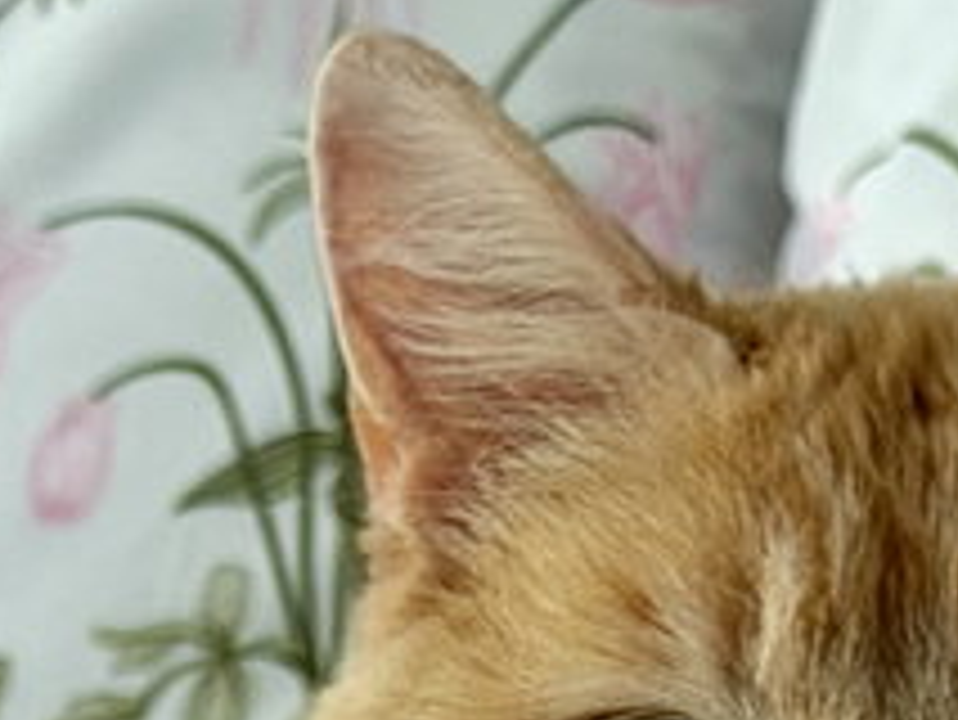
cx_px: 954
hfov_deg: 13.0
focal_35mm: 150
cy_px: 1442
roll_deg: +4.1
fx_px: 4154
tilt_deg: -8.0
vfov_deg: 9.3
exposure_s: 1/71
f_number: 1.78
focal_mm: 6.76
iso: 100
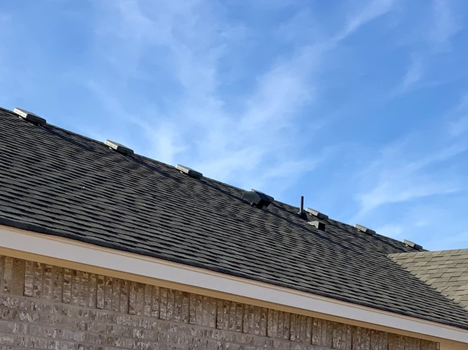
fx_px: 1122
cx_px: 242
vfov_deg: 17.4
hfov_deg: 23.6
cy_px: 345
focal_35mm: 83
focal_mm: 3
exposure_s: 1/1675
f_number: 1.8
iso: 16
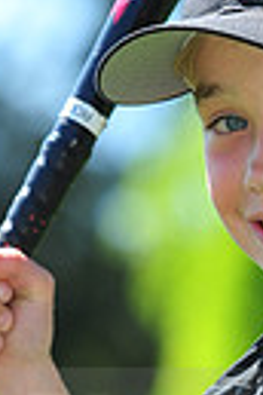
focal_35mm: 538
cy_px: 410
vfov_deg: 3.8
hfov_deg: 2.6
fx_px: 5895
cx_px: 251
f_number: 4
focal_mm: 120
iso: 200
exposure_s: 1/800
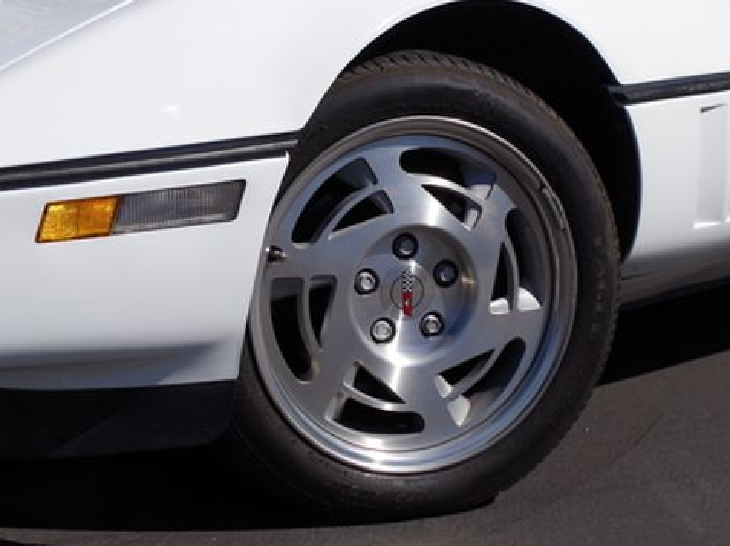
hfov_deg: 21.1
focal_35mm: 93
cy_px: 66
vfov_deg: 15.7
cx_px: 303
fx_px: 1960
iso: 100
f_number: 8
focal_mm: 24.38
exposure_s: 1/400
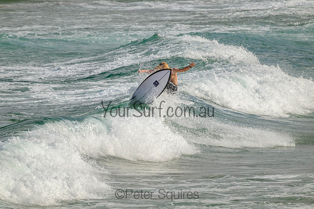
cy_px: 104
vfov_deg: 1.8
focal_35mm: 760
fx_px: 6630
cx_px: 157
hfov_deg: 2.7
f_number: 11
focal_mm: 760
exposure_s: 1/2000
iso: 560
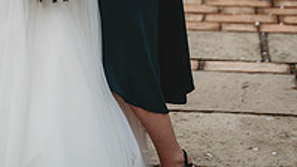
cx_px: 77
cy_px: -79
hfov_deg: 16.7
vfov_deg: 9.2
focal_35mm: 128
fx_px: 1008
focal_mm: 54
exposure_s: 1/500
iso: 100
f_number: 2.8
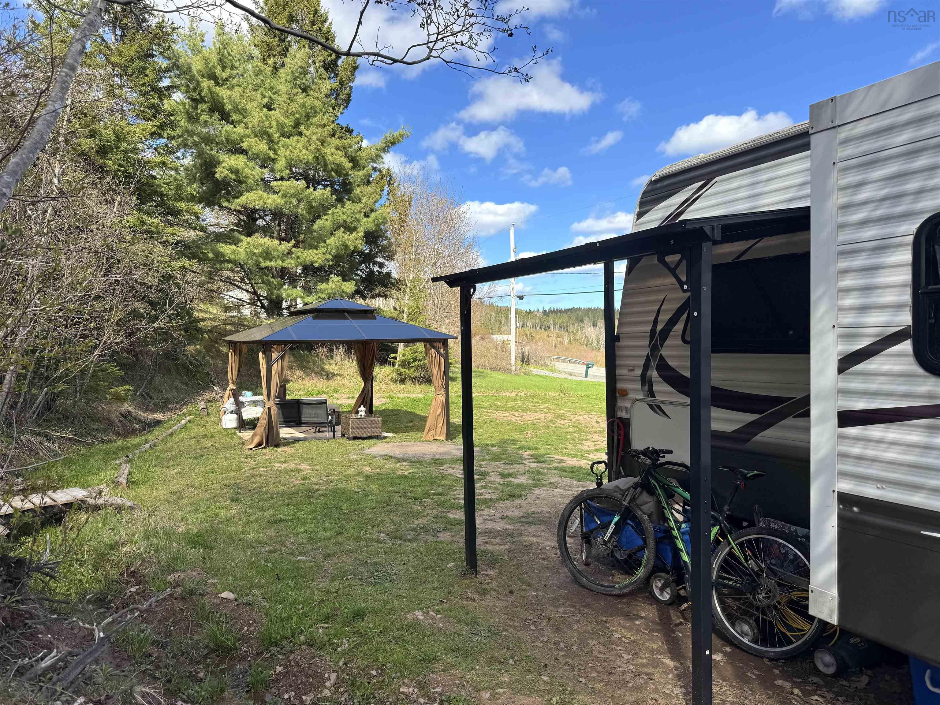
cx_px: 470
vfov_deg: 56.8
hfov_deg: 71.6
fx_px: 652
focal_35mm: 24
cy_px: 352
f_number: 1.78
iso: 80
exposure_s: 1/2105
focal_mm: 6.76
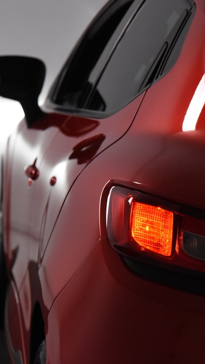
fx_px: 1604
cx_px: 151
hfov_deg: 7.3
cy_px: 182
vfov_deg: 13.0
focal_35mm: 166
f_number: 4.5
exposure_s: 1/320
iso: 1600
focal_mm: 70
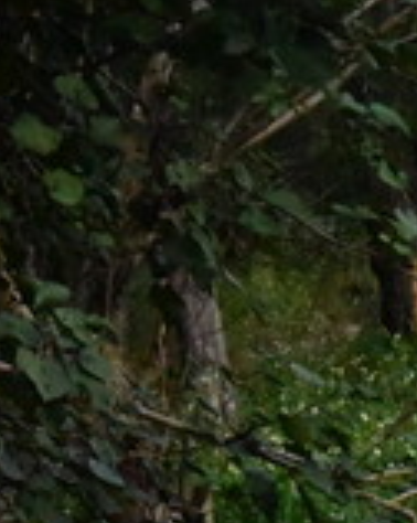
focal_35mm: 511
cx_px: 1188
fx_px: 7898
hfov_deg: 3.0
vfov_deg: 3.8
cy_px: 137
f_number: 14
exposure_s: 1/3200
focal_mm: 110
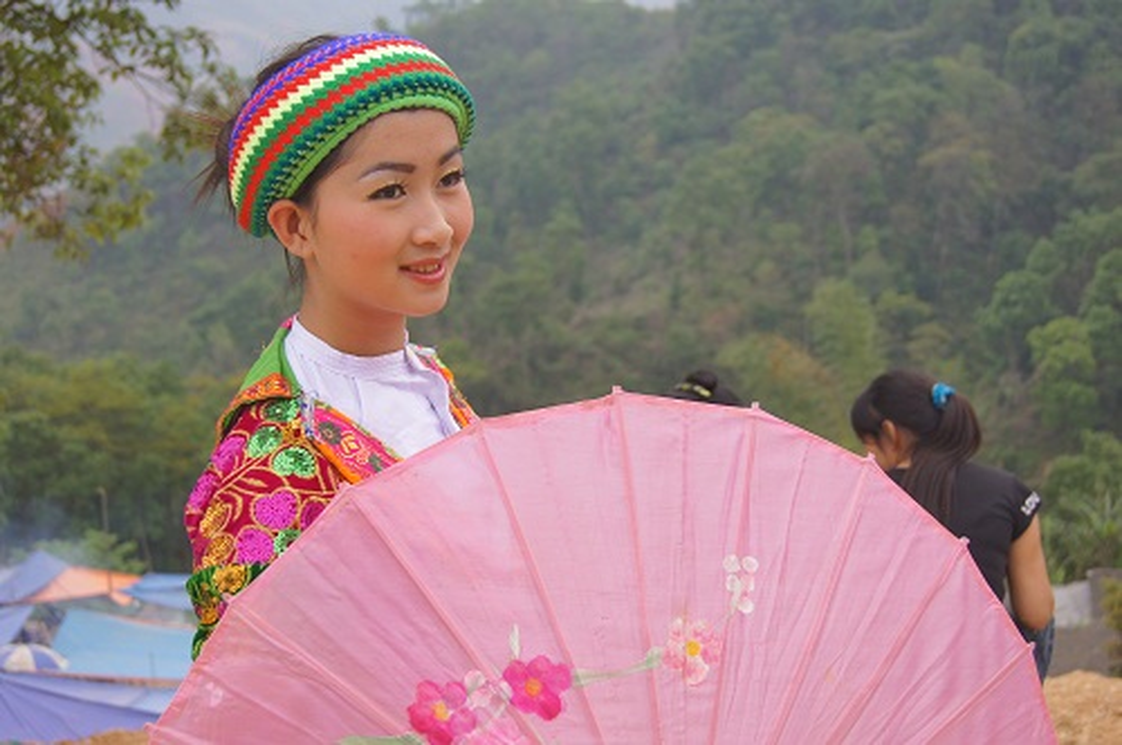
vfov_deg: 25.7
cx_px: 561
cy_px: 372
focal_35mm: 52
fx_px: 1634
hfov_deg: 37.9
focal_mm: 35
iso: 200
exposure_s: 1/60
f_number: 4.5
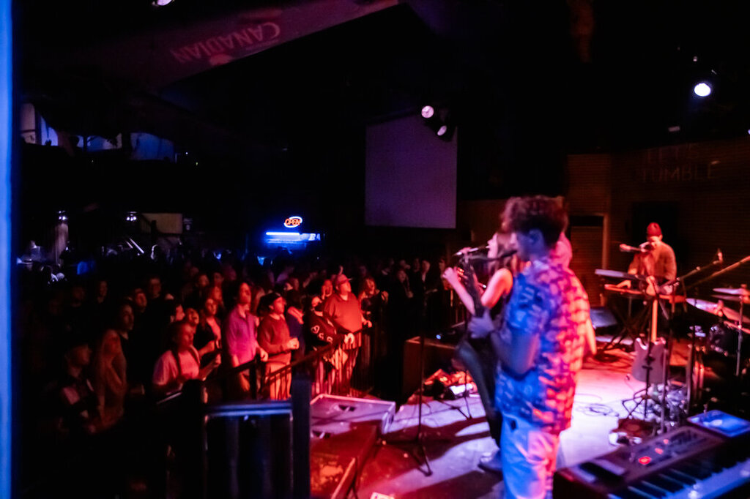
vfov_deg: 53.1
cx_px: 375
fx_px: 500
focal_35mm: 24
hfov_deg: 73.8
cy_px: 250
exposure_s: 1/400
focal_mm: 24
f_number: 2.8
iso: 6400
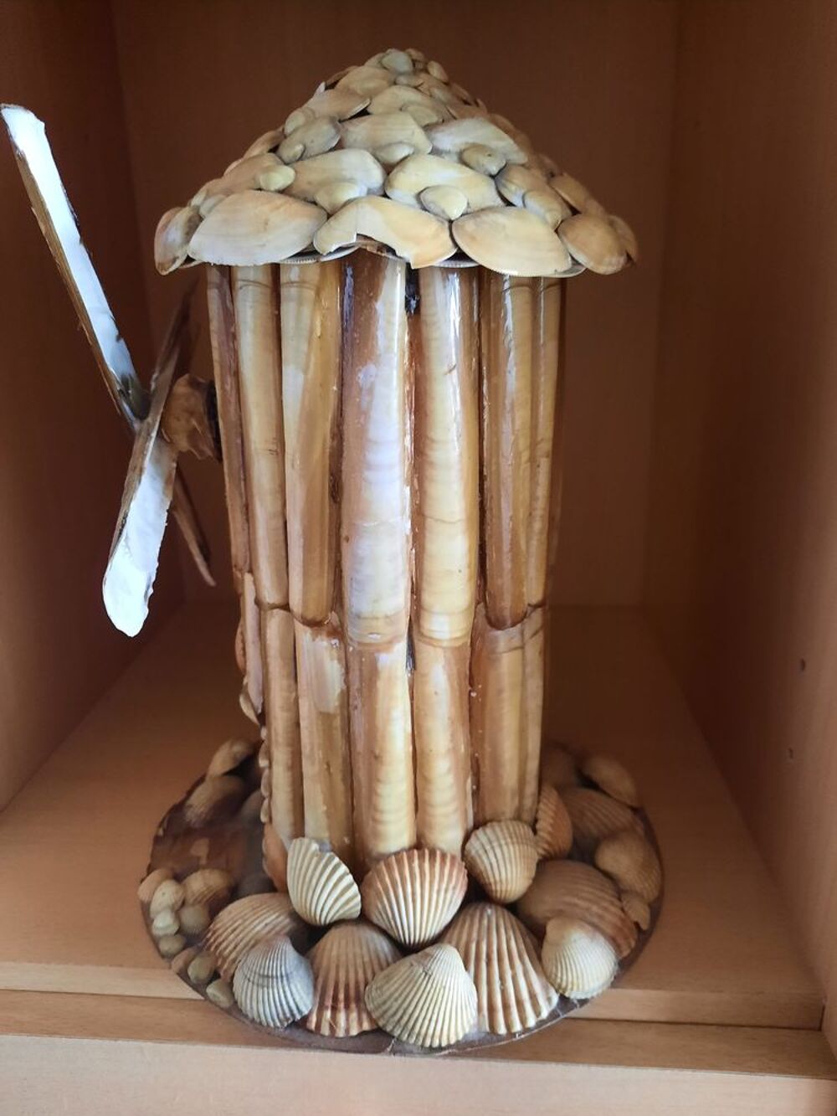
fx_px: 806
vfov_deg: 69.4
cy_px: 558
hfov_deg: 54.9
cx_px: 418
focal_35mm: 25
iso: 640
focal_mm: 4.6
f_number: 2
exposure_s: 1/25
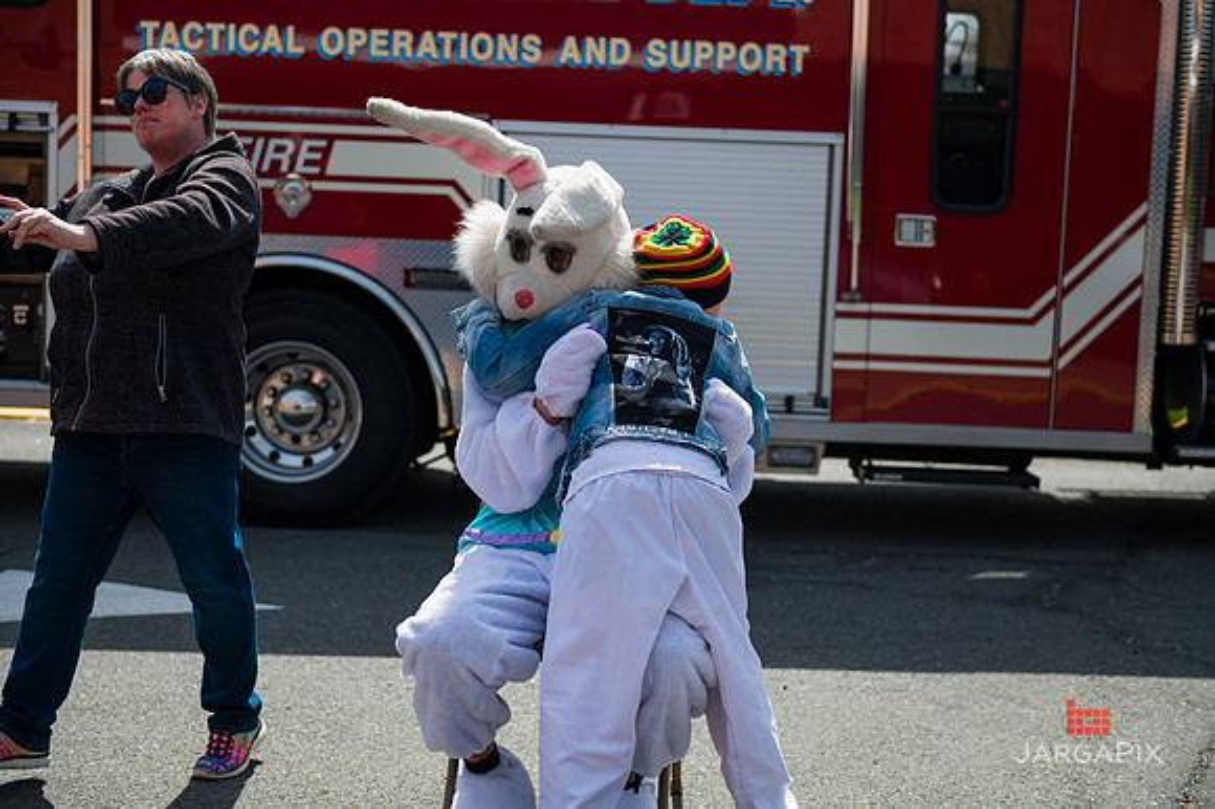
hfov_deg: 36.3
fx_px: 1855
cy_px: 404
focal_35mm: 55
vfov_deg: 24.6
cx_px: 608
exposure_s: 1/3200
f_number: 4
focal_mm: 55
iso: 200
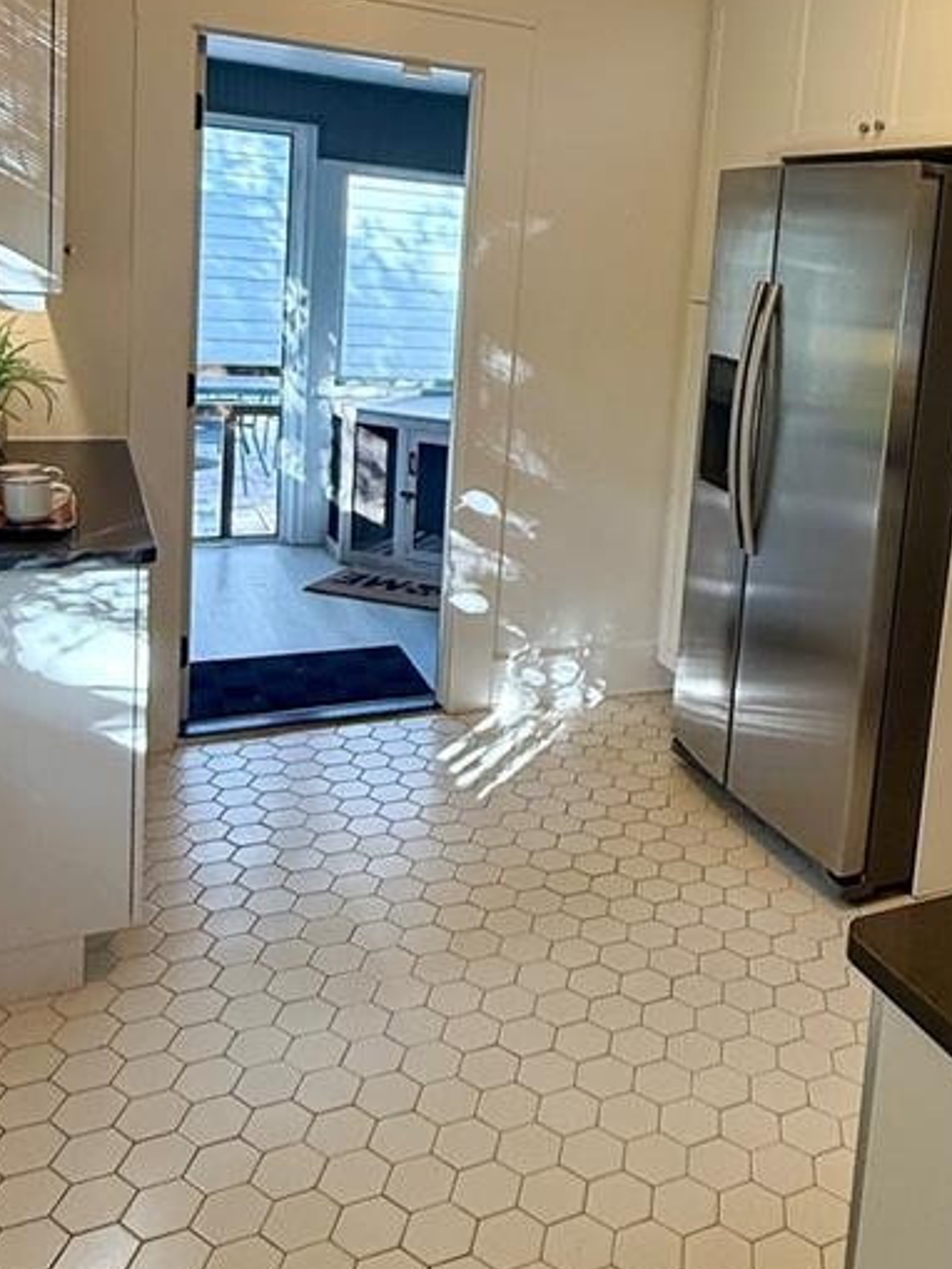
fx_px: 1210
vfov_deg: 54.3
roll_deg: -4.9
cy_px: 429
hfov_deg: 41.7
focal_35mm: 33
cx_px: 710
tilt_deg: -7.8
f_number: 2.2
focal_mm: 2.22
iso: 160
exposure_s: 1/120
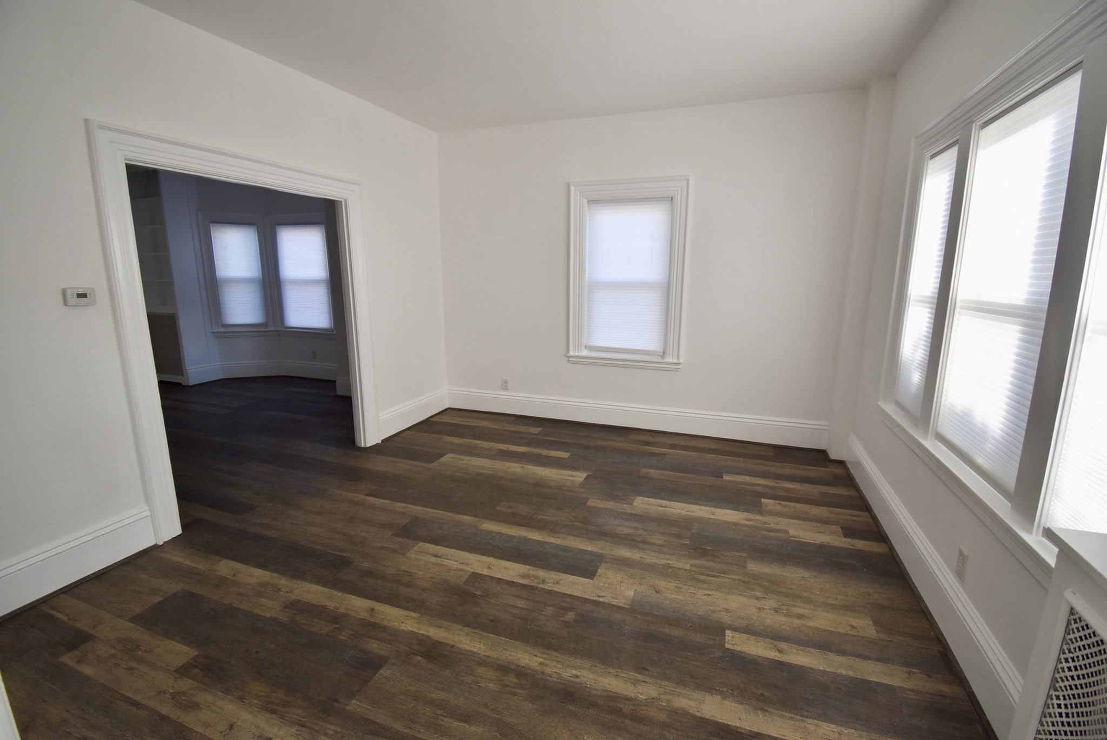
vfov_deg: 77.4
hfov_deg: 100.3
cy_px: 370
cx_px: 554
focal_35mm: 15
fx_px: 462
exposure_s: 1/250
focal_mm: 10
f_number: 4.5
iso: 400
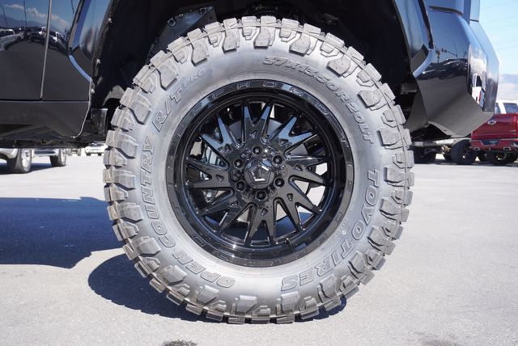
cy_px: 173
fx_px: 497
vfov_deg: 38.4
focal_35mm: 34
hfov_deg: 55.1
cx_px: 259
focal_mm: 23
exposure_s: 1/125
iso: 100
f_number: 5.6
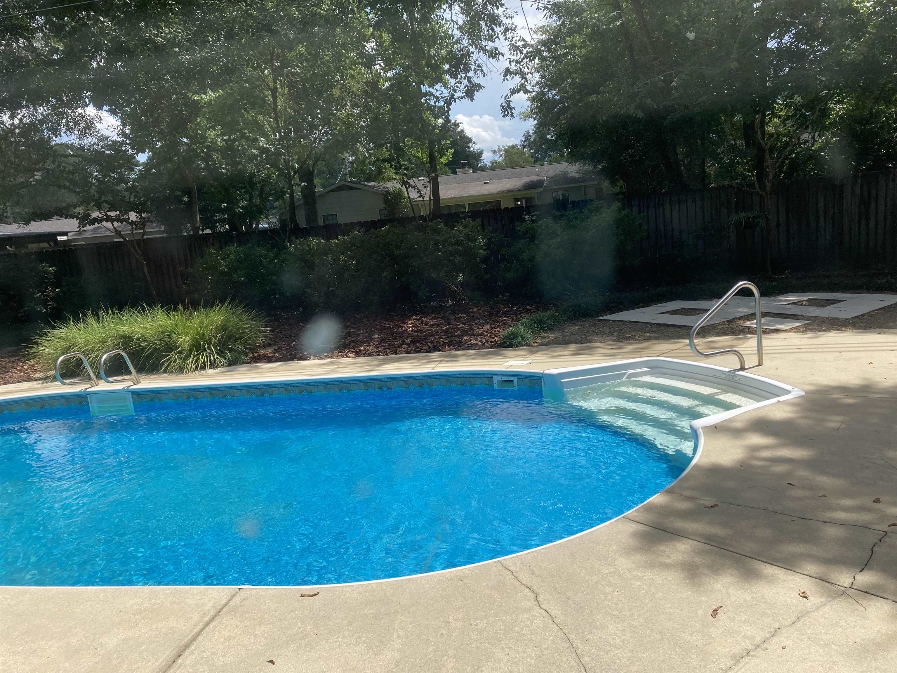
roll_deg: +5.6
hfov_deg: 63.4
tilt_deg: -7.8
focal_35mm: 28
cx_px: 448
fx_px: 726
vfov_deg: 49.7
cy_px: 336
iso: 20
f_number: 1.8
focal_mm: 3.99
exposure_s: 1/1600
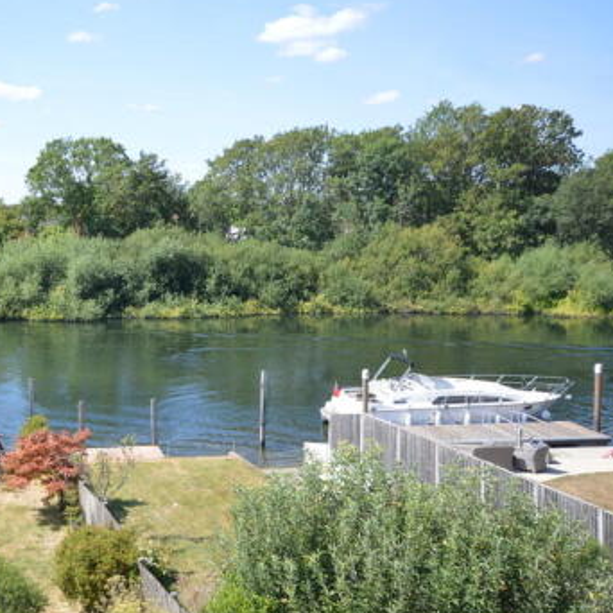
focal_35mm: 44
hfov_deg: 36.8
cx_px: 108
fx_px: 882
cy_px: 265
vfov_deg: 38.3
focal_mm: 18
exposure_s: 1/160
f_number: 6.3
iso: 100
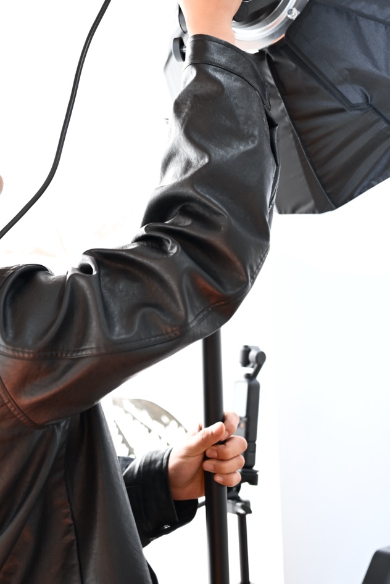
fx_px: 1234
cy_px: 269
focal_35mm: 76
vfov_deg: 26.6
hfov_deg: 17.8
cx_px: 74
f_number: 2
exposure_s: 1/1000
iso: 1100
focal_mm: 40
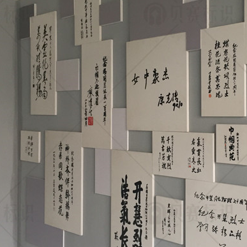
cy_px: 112
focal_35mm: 53
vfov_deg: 32.2
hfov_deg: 31.5
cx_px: 191
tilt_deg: +0.4
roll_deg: -1.5
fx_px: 428
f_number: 2.2
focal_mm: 4.15
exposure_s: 1/33
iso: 100
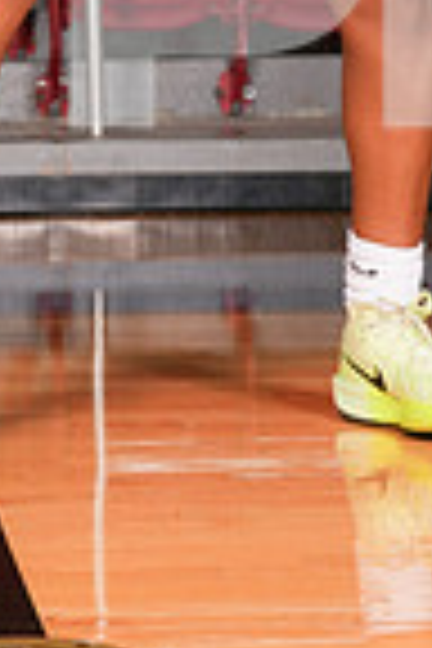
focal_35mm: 128
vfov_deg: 14.9
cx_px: 27
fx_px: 2304
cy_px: -324
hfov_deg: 10.6
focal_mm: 41
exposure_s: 1/200
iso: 400
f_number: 6.3
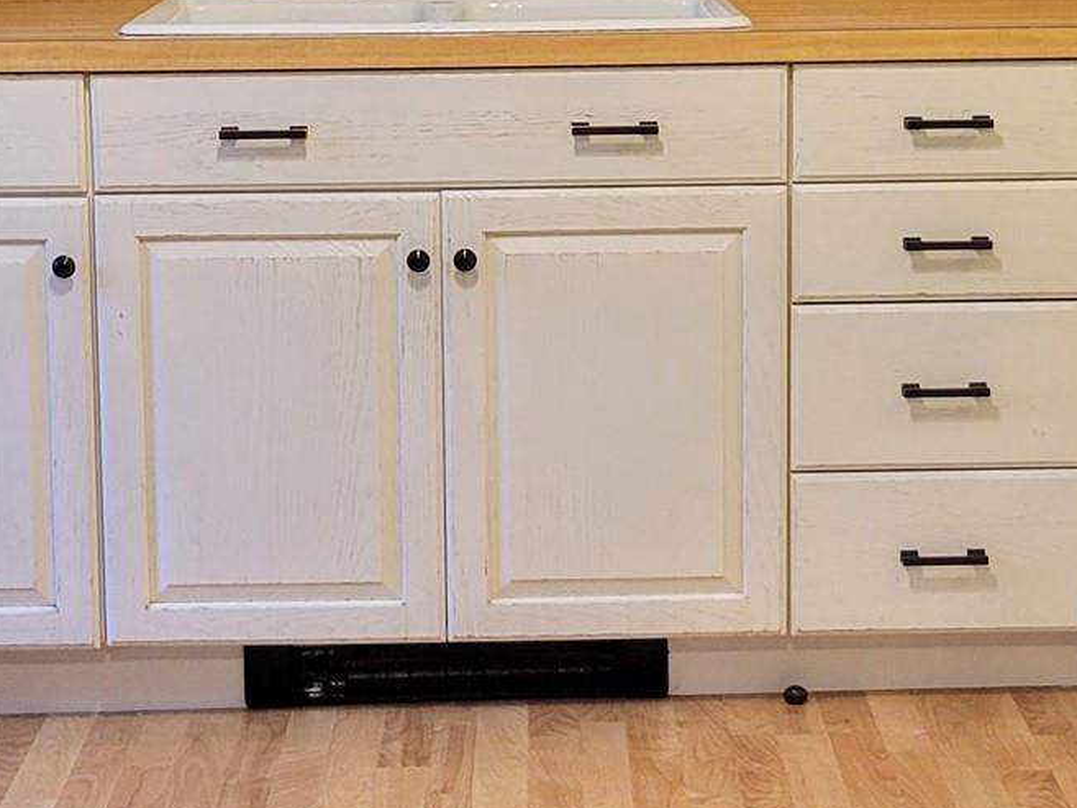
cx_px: 515
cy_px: 123
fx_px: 2521
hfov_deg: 24.1
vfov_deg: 18.0
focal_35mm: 81
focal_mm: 5.4
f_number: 1.8
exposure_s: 1/120
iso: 200
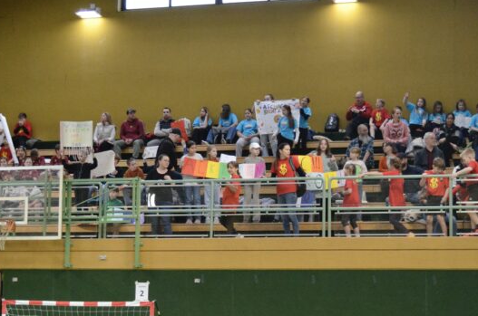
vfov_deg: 19.3
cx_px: 295
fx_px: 927
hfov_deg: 28.8
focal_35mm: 70
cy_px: 217
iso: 1600
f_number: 4
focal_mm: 24
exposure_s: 1/320
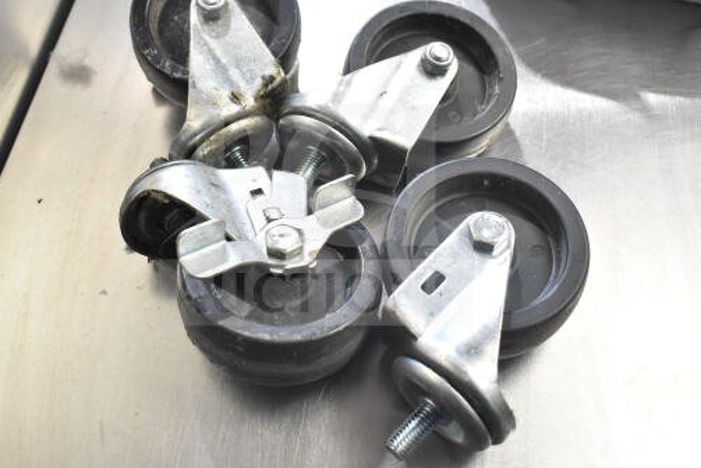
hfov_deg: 48.4
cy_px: 215
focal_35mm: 40
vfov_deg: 33.4
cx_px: 315
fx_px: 779
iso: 1600
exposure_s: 1/100
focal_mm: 22
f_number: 5
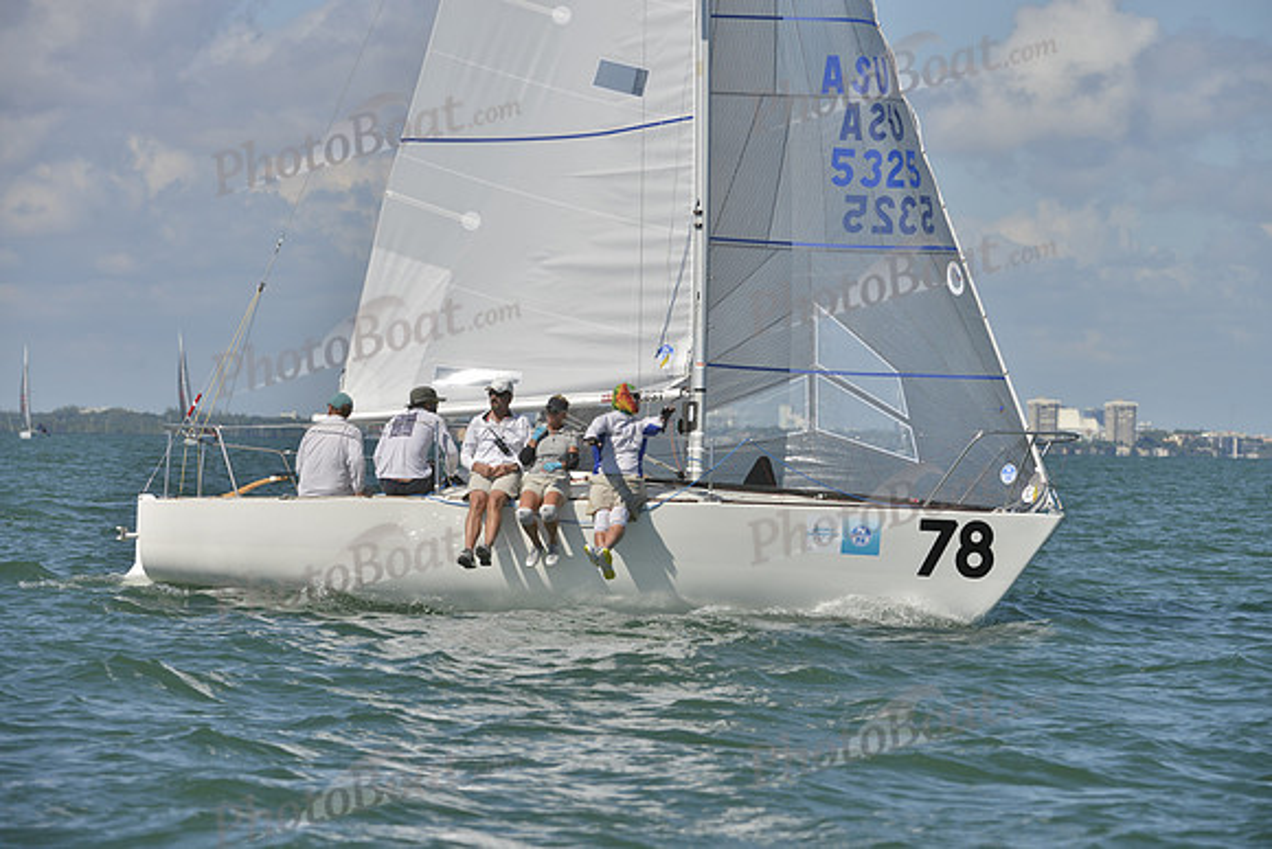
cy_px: 424
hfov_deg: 10.3
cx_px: 636
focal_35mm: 200
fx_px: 7068
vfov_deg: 6.9
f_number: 8
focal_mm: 200
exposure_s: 1/1000
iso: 200
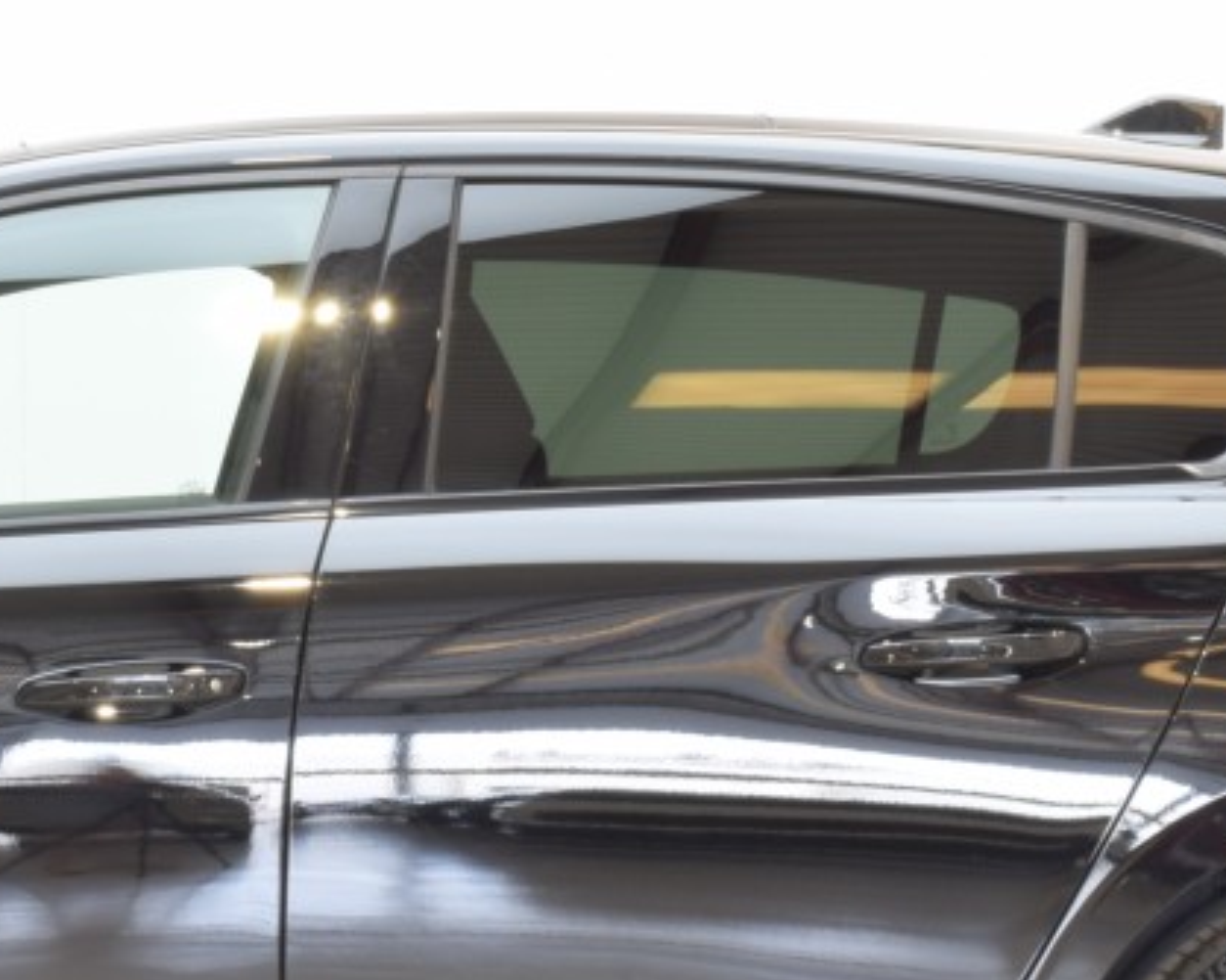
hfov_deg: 10.5
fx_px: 6601
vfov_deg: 8.5
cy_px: 628
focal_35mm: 182
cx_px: -3
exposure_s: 2.5
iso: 100
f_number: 22
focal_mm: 36
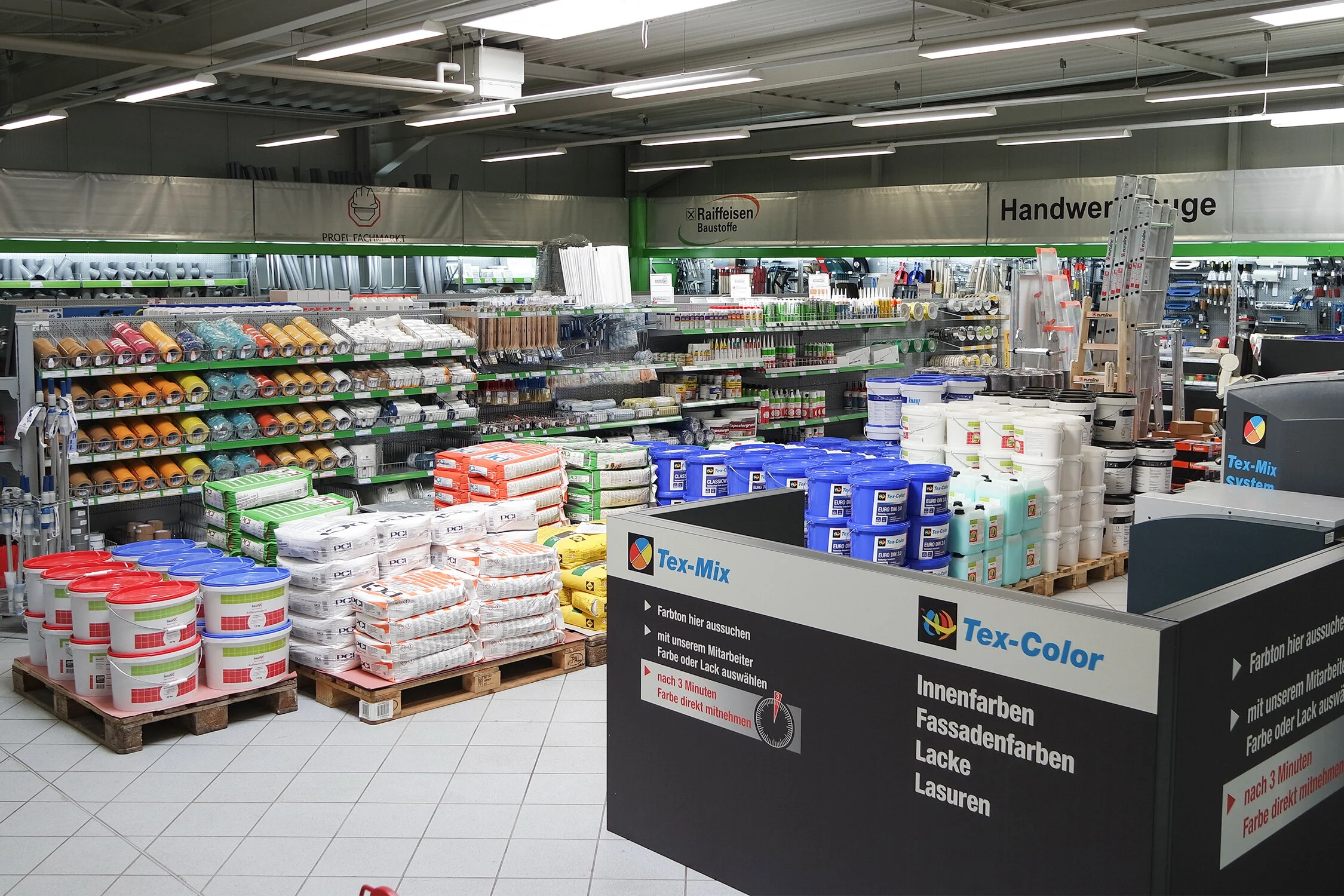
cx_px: 672
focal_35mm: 29
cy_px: 448
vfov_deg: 45.0
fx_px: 1083
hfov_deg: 63.7
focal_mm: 19
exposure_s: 1/50
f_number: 4
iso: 200
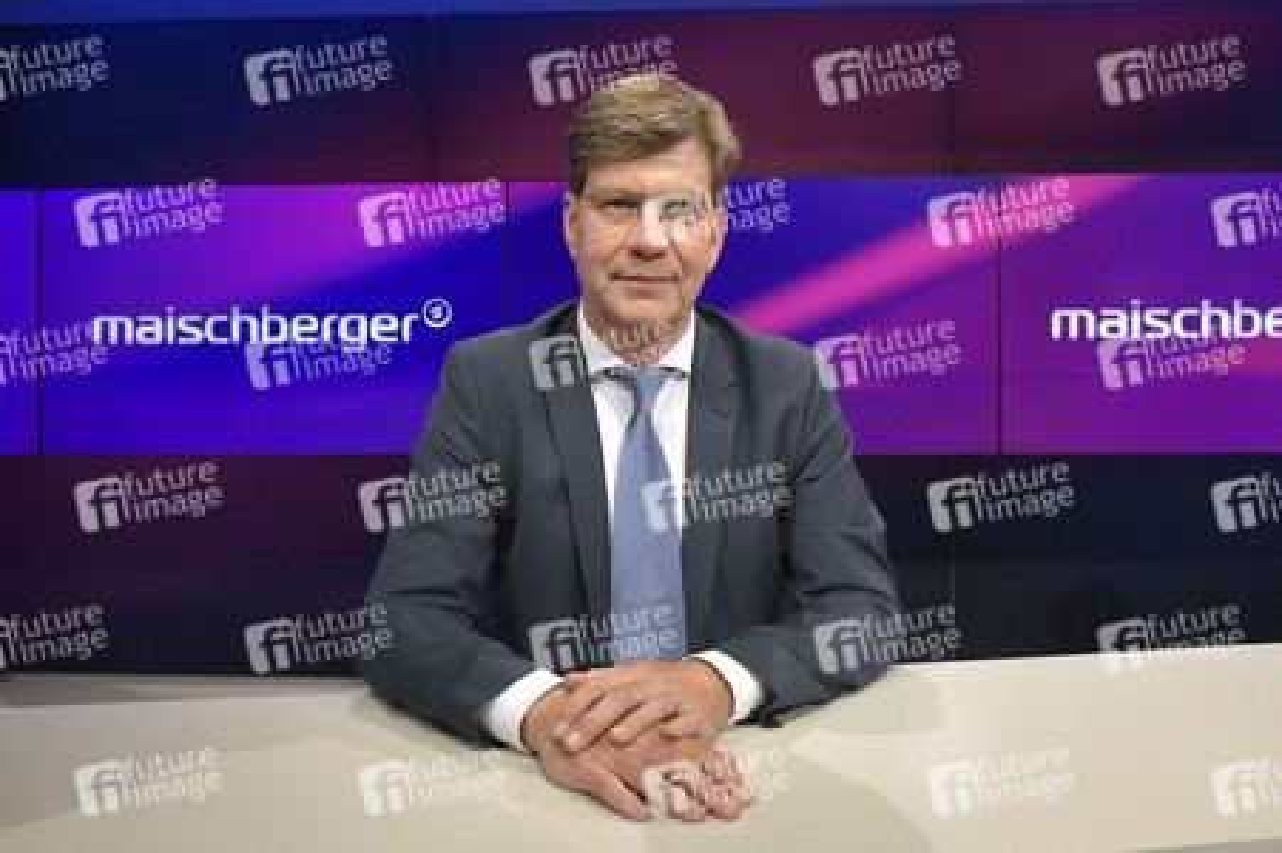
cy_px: 426
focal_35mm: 27
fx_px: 961
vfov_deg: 47.9
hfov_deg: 67.4
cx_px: 641
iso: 2500
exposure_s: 1/250
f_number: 6.3
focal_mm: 27
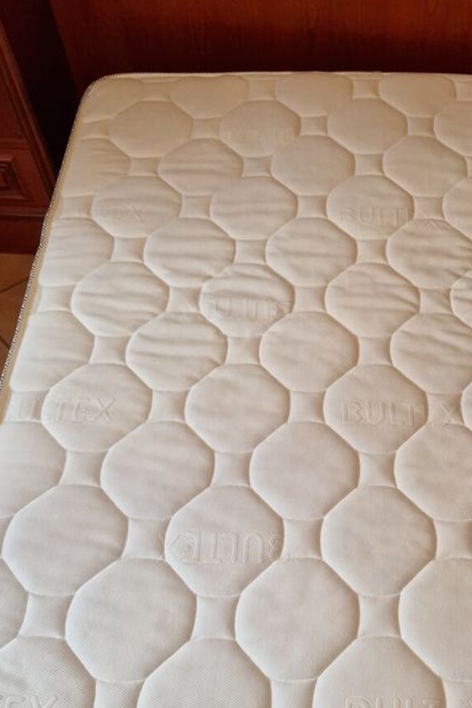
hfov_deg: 35.2
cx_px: 353
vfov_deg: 49.9
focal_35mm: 37
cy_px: 525
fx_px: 727
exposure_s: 1/100
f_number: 1.8
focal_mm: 5.4
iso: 80
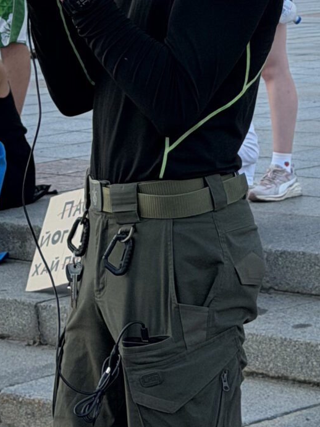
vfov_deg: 10.7
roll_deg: +2.4
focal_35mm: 178
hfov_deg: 8.3
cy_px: -198
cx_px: 185
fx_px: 2193
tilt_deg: +2.4
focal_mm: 6.76
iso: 64
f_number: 1.78
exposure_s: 1/706
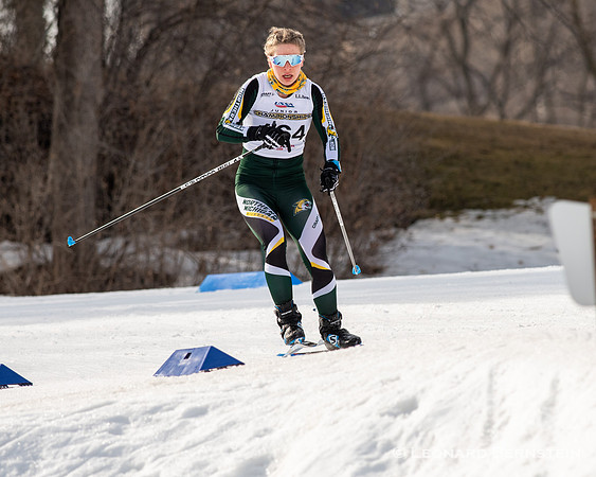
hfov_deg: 3.7
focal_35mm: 517
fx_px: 9122
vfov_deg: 3.0
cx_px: 343
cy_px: 243
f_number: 5.6
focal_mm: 300
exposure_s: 1/2000
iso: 400
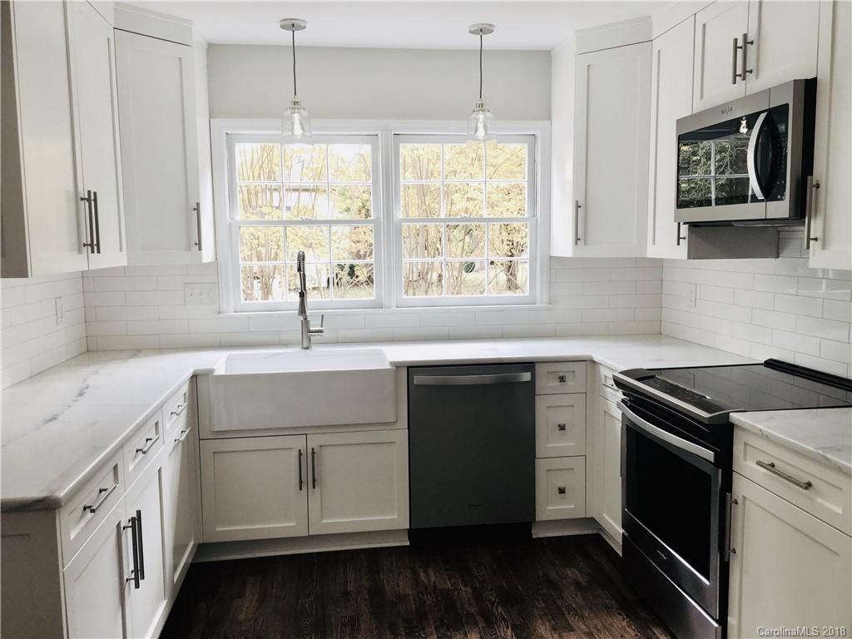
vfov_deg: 48.2
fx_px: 714
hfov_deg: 61.7
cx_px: 426
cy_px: 320
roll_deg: +1.1
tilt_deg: -7.3
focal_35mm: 29
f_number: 2.2
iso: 25
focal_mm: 4.15
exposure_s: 1/40
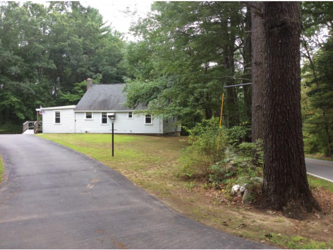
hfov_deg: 56.8
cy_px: 125
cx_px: 166
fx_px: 308
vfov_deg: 44.2
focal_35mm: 32
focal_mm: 3.3
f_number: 2.4
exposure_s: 1/120
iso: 40
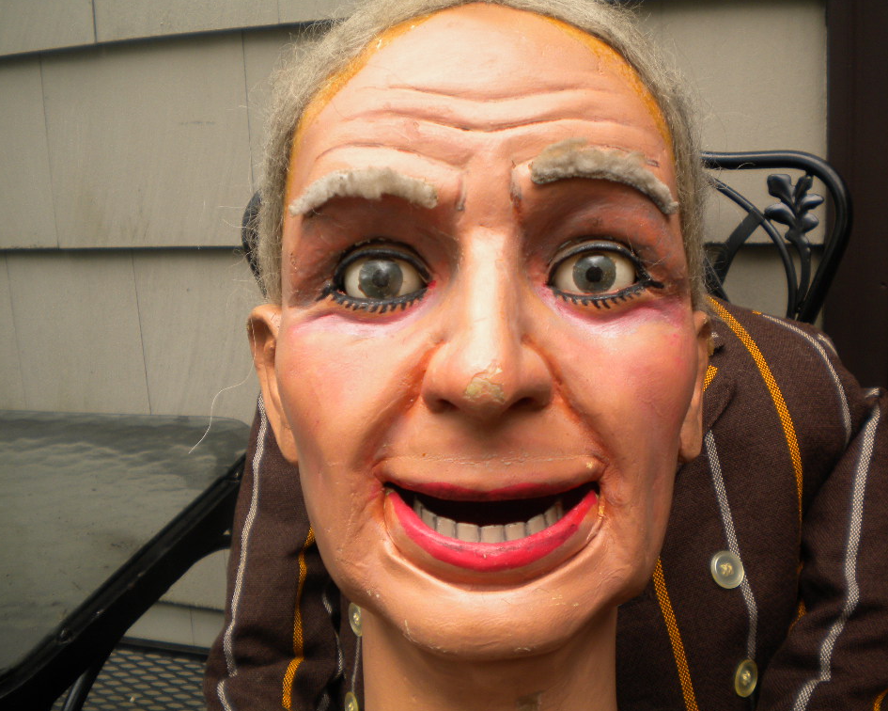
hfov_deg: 49.0
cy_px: 356
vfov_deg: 40.1
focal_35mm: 37
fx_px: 972
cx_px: 474
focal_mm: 6.3
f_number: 3.1
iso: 80
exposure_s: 1/170
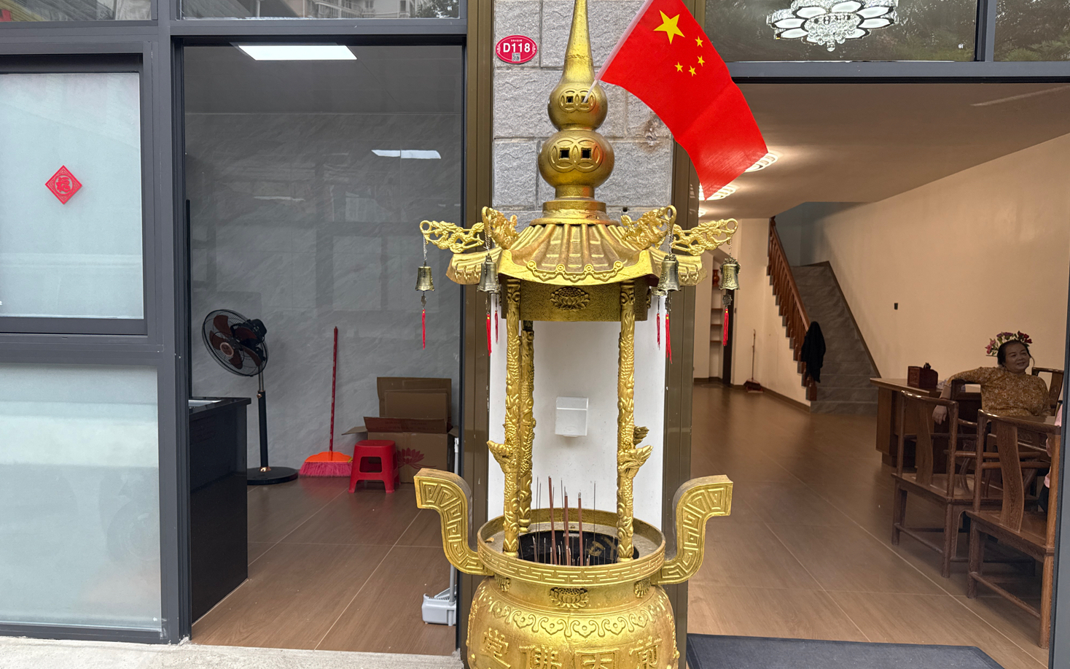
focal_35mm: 26
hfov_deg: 70.4
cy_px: 363
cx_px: 528
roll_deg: -1.0
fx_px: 758
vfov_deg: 47.5
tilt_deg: -3.6
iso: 80
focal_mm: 6.76
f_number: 1.78
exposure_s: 1/281
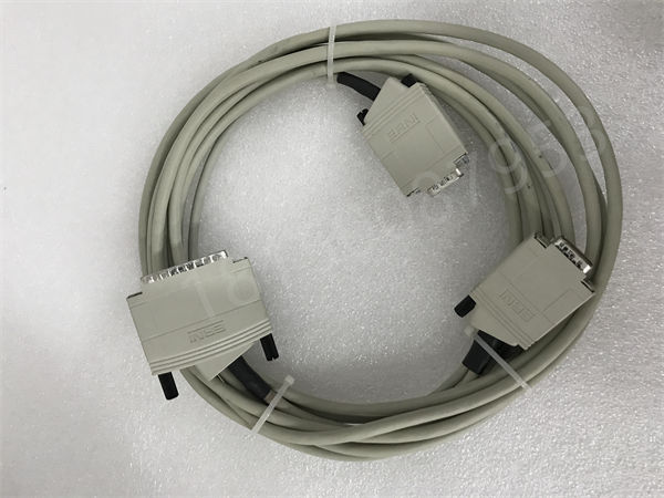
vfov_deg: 49.7
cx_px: 332
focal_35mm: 28
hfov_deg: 63.4
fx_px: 537
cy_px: 249
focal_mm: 3.99
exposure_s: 1/25
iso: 40
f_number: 1.8
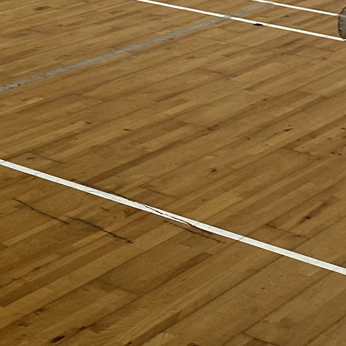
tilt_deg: -10.8
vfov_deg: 13.7
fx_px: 1380
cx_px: -347
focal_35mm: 122
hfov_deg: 12.6
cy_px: -105
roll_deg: -0.4
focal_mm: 6.86
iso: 160
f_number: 1.78
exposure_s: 1/100
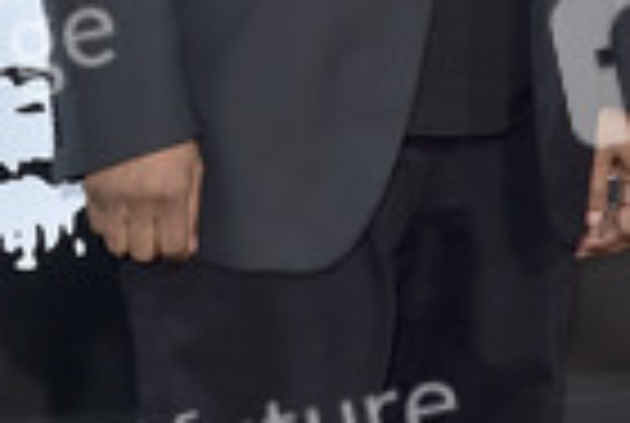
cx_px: 376
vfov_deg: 7.2
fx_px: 3297
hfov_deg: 10.9
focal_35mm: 188
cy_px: -184
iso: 250
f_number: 6.3
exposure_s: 1/200
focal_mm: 66
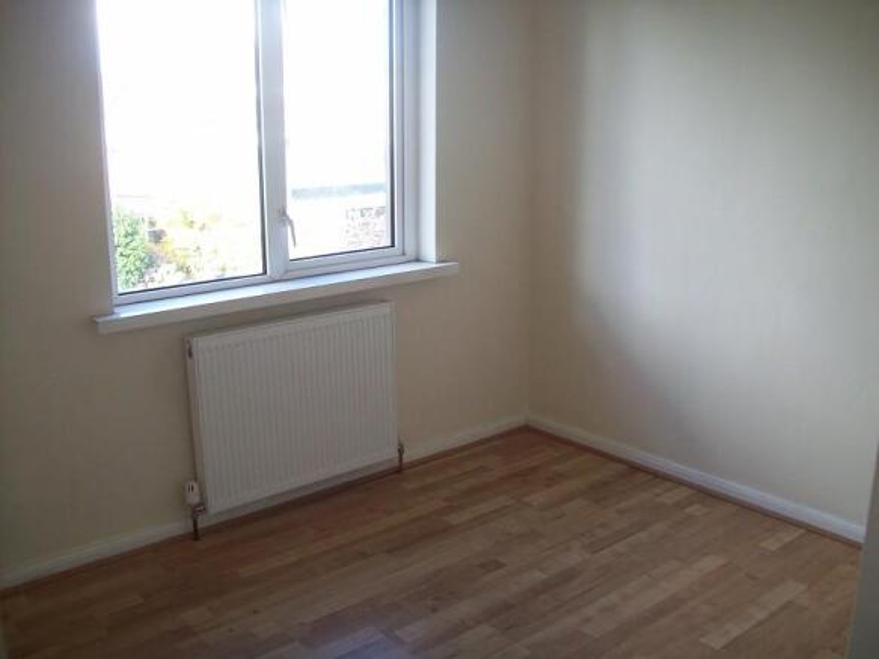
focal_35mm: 36
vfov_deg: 39.6
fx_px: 914
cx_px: 440
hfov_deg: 51.4
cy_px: 330
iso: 80
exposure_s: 1/76.3
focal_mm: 6
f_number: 2.7
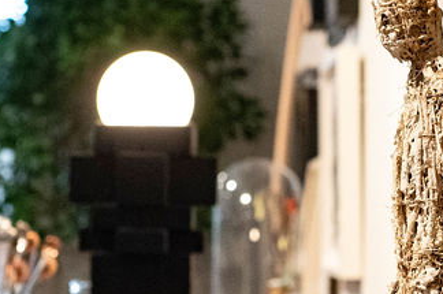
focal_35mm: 196
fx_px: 2408
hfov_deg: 10.5
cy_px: 239
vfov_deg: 7.0
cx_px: 287
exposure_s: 1/200
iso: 16000
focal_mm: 62
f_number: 4
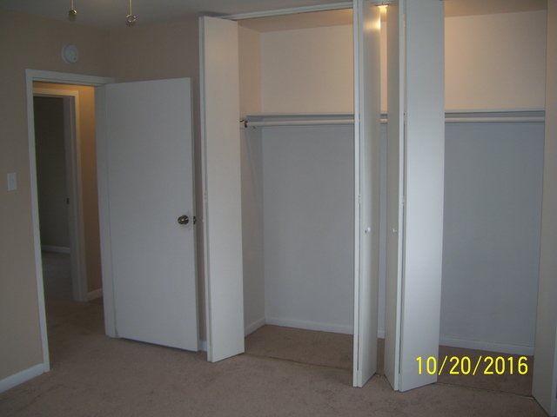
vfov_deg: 39.7
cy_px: 208
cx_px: 278
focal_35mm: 36
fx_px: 579
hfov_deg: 51.4
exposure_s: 1/60
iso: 80
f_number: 2.7
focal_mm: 6
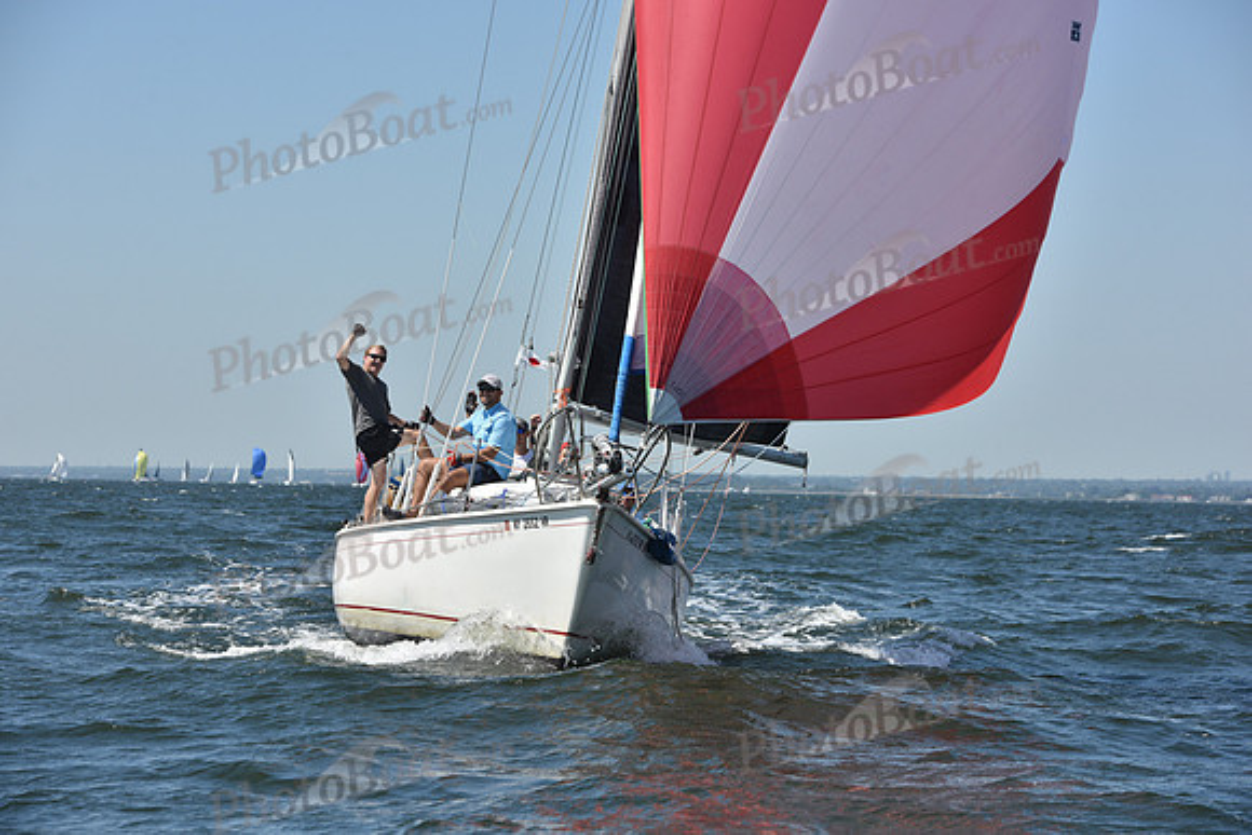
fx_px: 4174
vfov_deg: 11.4
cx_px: 626
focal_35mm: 120
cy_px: 418
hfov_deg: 17.1
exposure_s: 1/1250
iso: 250
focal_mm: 120
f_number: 8
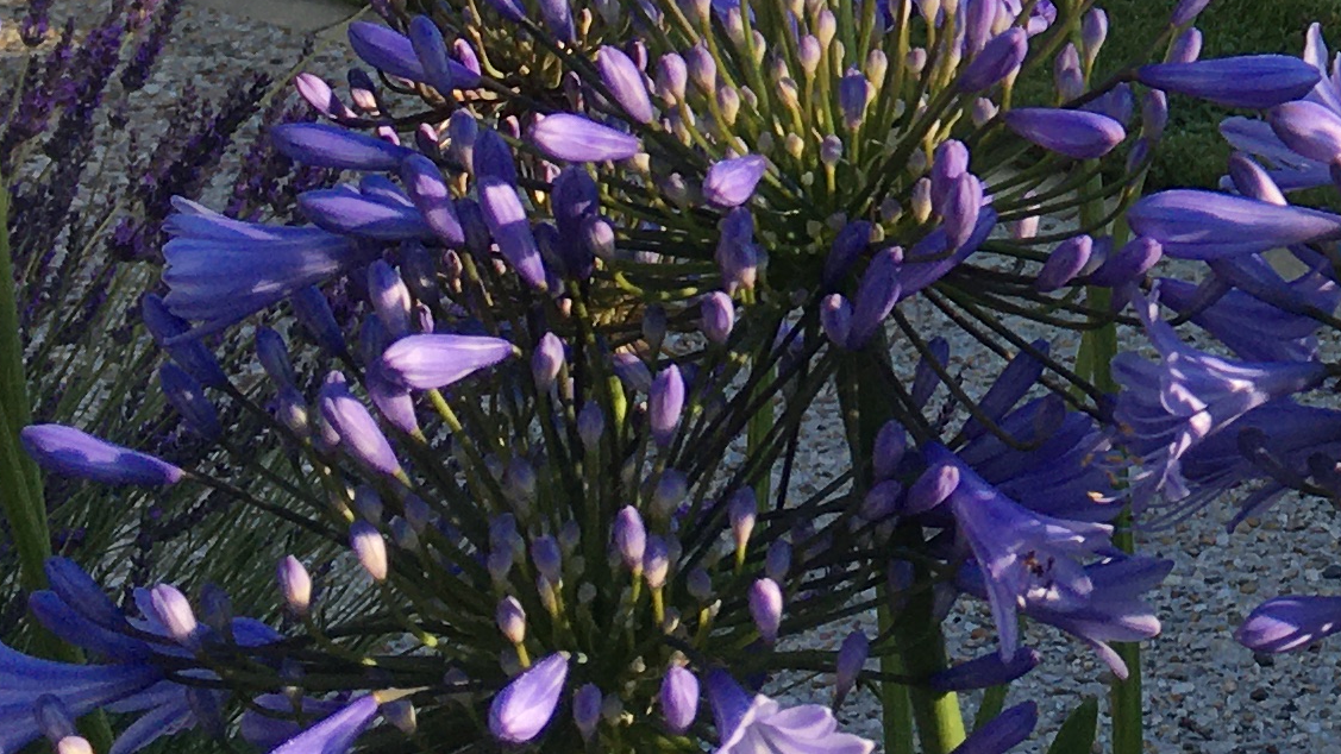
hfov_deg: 17.6
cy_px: -739
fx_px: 4018
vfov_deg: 10.0
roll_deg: +0.2
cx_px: 1791
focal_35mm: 113
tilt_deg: -9.1
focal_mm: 4.15
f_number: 2.2
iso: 25
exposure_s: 1/545
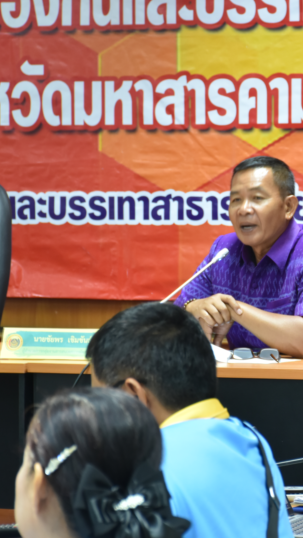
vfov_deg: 10.1
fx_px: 3042
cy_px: 269
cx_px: 304
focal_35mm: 213
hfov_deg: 5.7
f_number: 5.3
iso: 800
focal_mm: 90
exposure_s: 1/13
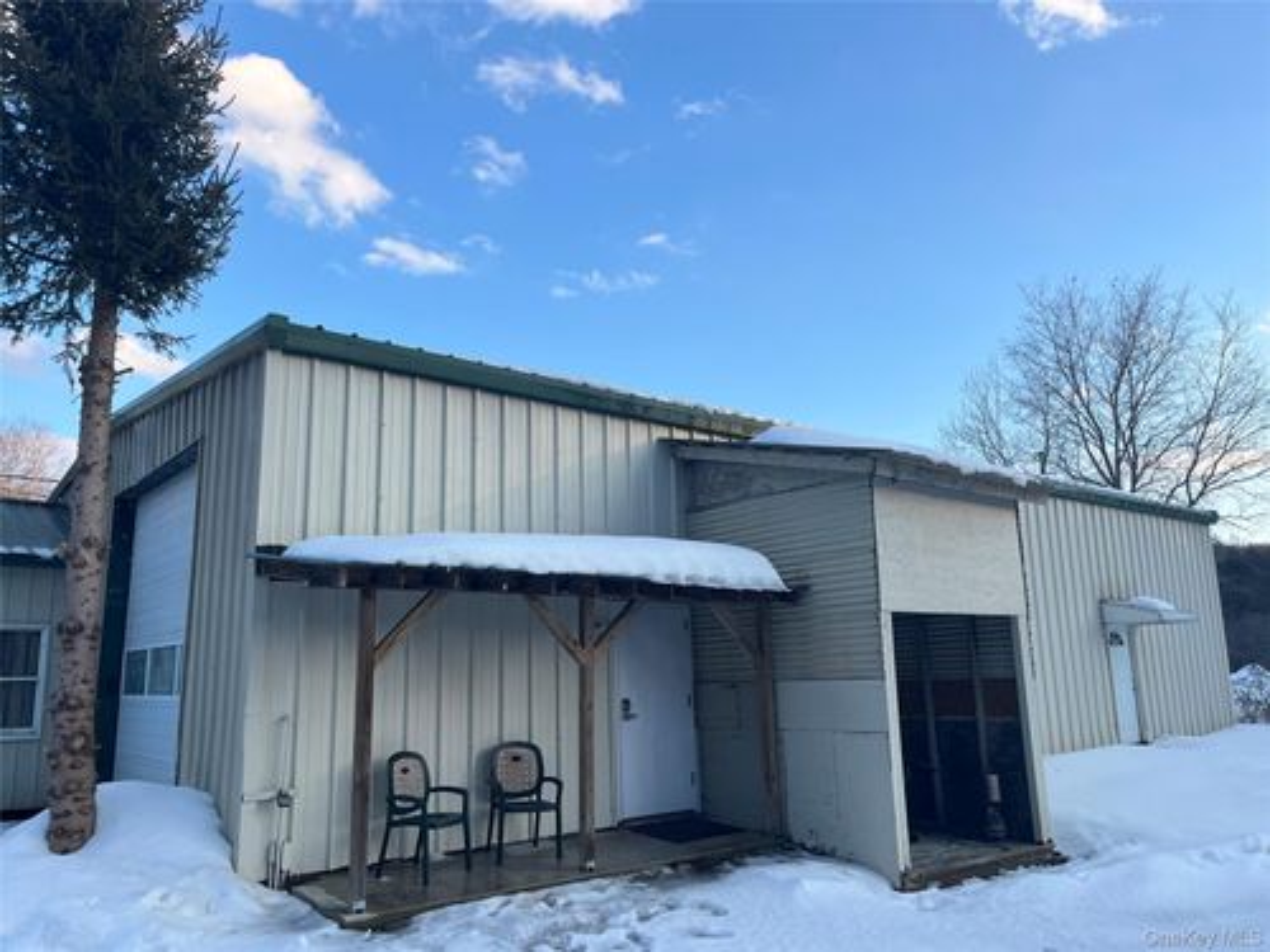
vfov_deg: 53.1
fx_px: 954
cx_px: 635
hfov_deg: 67.3
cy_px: 476
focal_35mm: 26
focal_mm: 5.1
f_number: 1.6
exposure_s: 1/1028
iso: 50
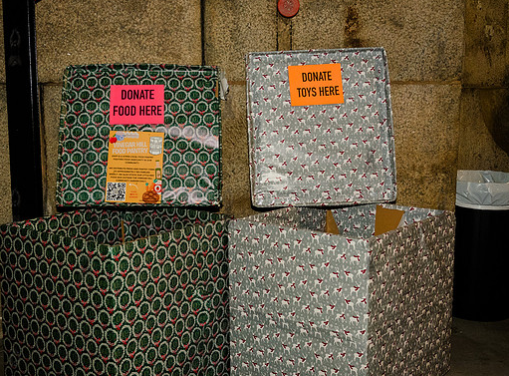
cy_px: 180
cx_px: 223
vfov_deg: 32.5
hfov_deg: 43.1
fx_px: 643
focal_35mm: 44
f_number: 3.5
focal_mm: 32
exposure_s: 1/160
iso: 4000
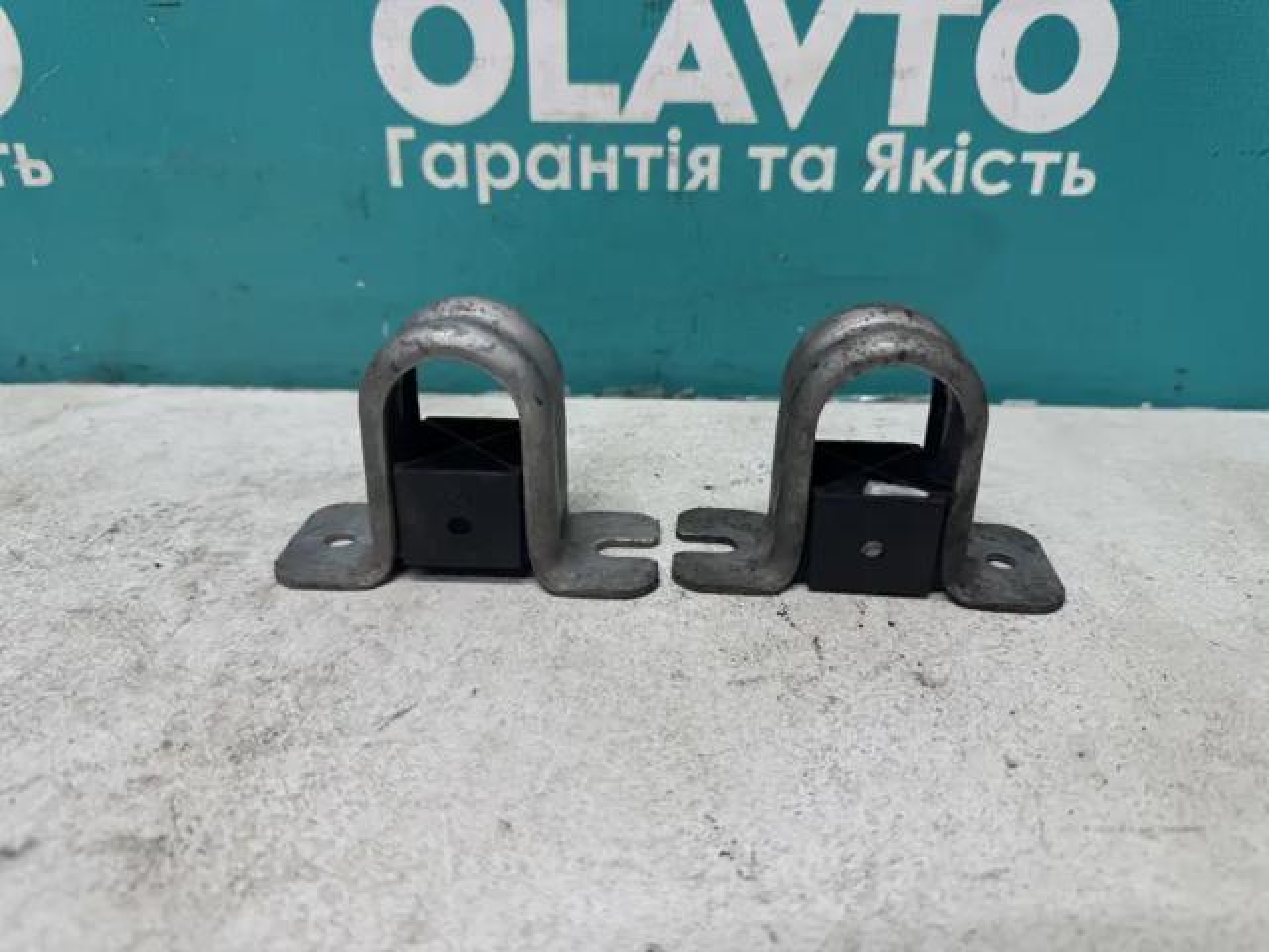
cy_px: 476
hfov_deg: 71.6
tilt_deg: -26.0
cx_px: 634
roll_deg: -0.1
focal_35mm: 24
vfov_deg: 56.8
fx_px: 880
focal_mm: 6.76
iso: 100
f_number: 1.78
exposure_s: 1/100
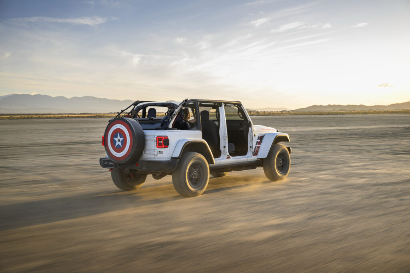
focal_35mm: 48
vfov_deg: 28.1
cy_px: 136
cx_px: 205
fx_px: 547
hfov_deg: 41.1
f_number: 4.5
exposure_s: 1/30
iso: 32
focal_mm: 48
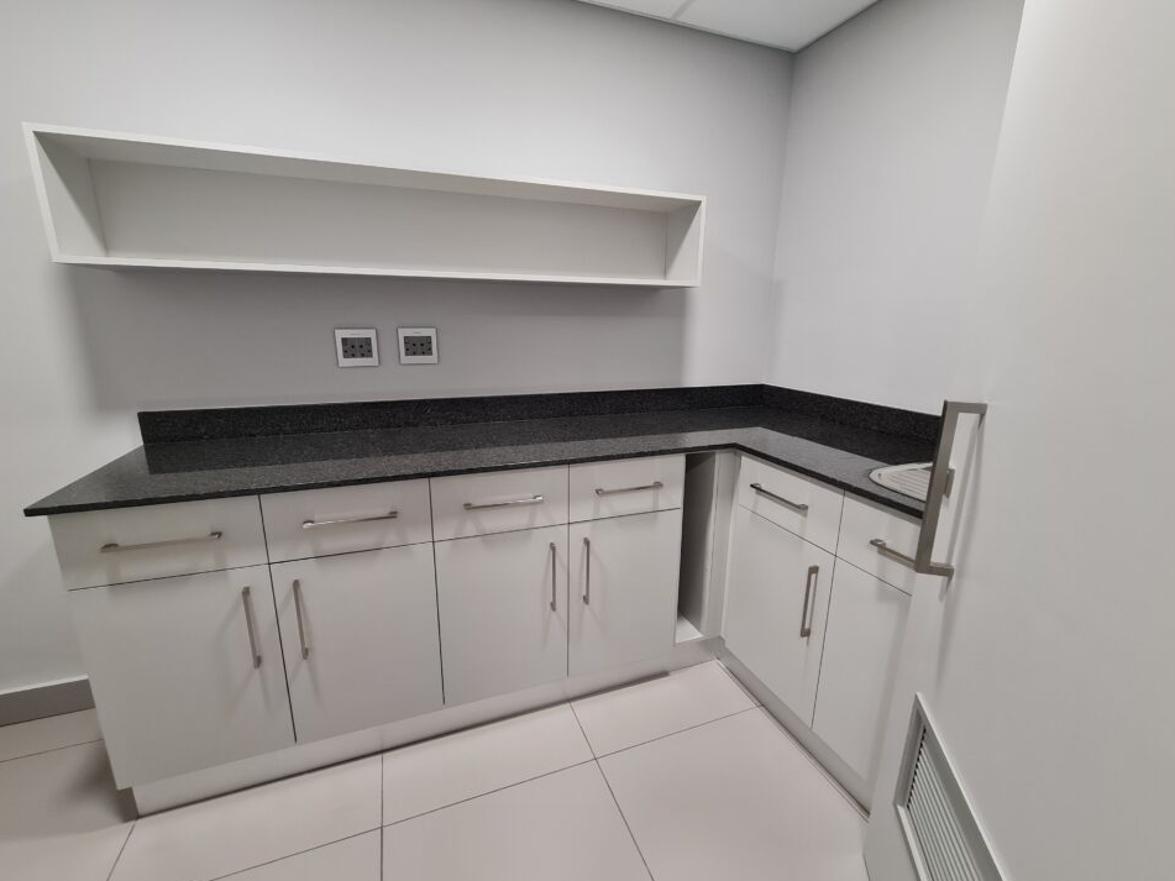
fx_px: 475
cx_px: 581
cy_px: 444
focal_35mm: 14
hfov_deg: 102.1
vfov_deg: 85.7
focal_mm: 2.2
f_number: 2.2
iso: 200
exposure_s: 1/50
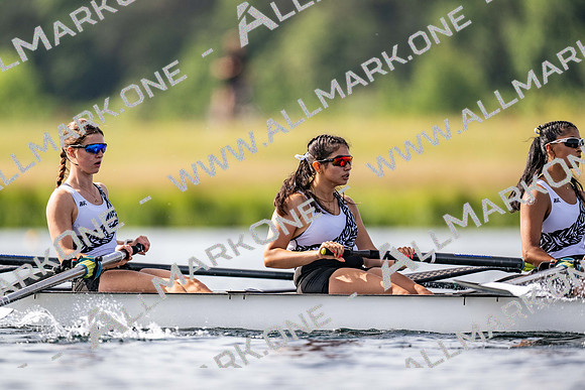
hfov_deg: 3.4
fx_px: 9752
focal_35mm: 600
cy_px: 195
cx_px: 292
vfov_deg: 2.3
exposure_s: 1/2500
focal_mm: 600
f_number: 4
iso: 220
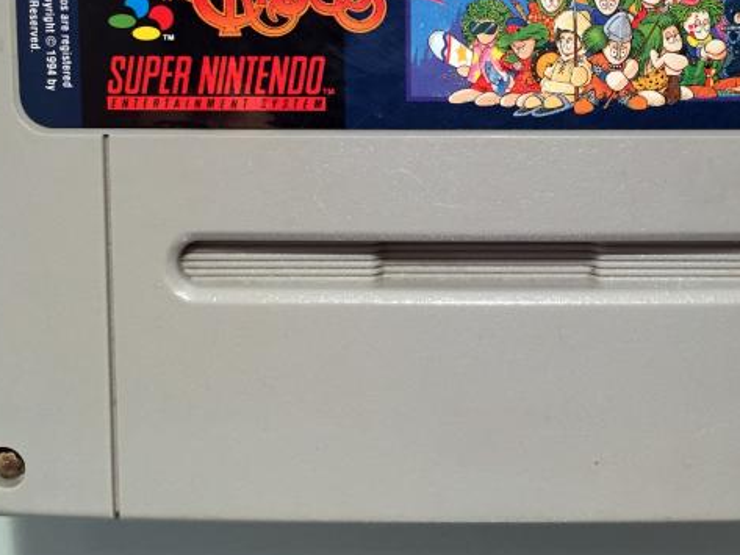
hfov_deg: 38.6
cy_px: 147
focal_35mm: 49
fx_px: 1048
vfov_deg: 29.3
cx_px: 479
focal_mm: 4.15
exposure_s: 1/33
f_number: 2.2
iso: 64
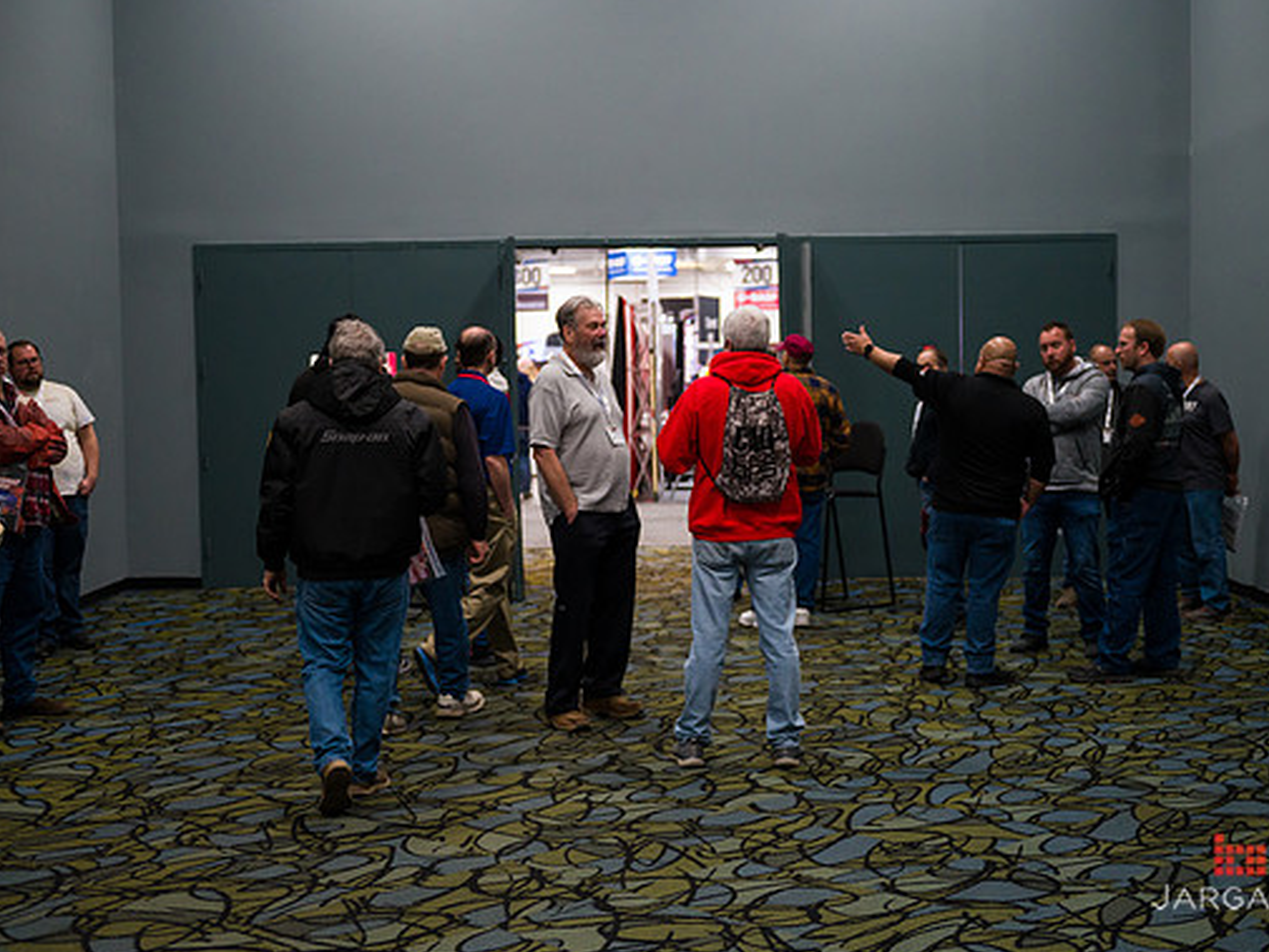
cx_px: 663
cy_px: 480
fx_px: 1943
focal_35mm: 53
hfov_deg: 36.2
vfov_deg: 27.5
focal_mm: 48
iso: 3200
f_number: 3.2
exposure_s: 1/200
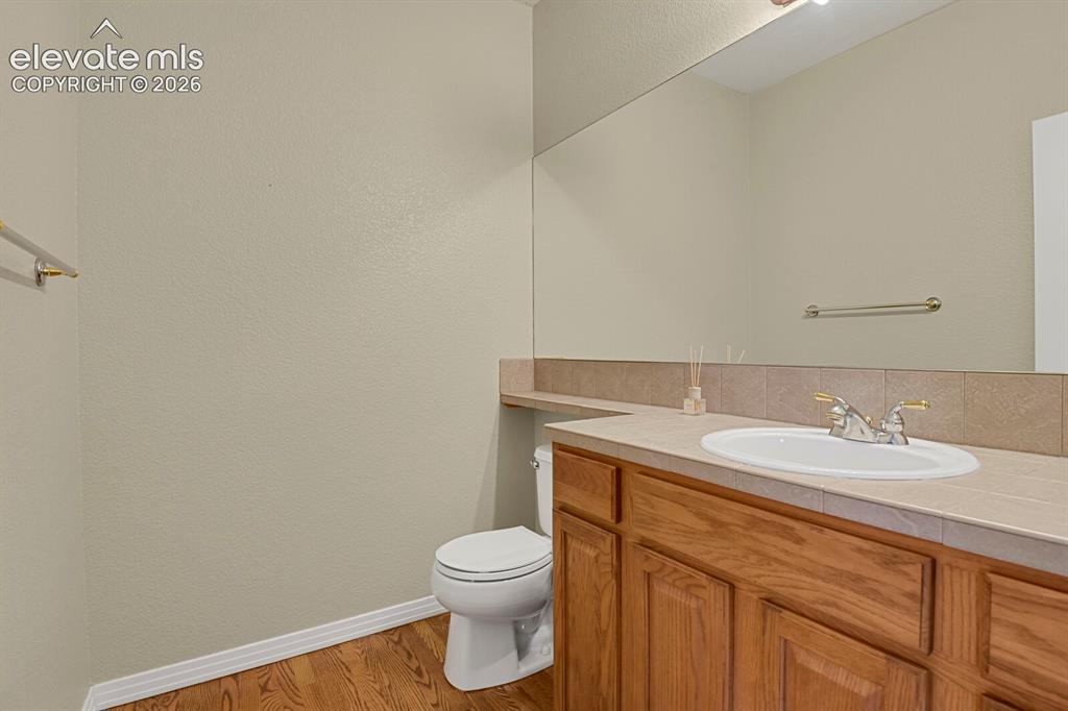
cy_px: 356
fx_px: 504
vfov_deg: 70.4
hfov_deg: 93.3
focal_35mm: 17
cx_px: 534
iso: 7200
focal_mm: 17
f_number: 8
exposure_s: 1/20
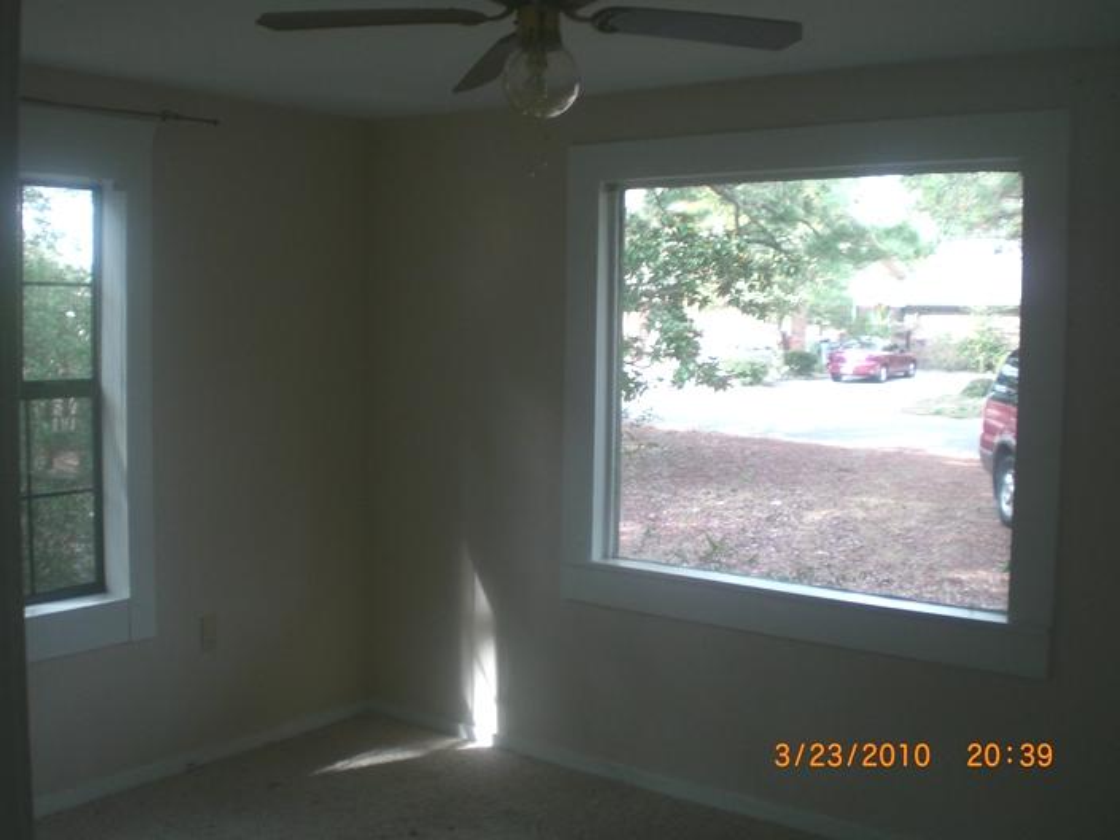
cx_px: 560
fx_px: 1229
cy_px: 420
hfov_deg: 49.0
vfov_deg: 37.7
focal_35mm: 38
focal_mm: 6.3
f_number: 3.1
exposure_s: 1/125
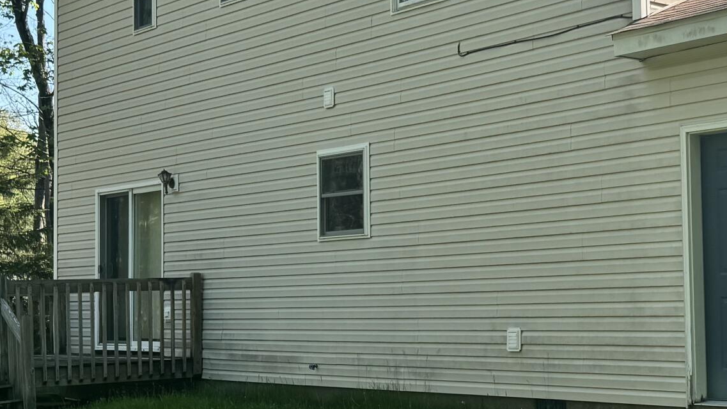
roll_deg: +1.3
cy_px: 211
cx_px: 580
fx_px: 1330
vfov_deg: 17.5
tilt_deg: +3.3
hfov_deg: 29.9
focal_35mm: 69
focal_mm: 6.76
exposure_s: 1/1366
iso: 80
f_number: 1.78
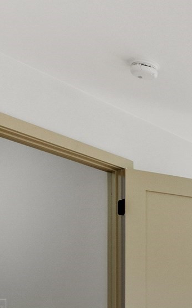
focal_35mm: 68
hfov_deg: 15.4
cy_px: 336
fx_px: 569
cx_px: 382
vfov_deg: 27.7
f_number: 7.1
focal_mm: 12
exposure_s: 1/10
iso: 400
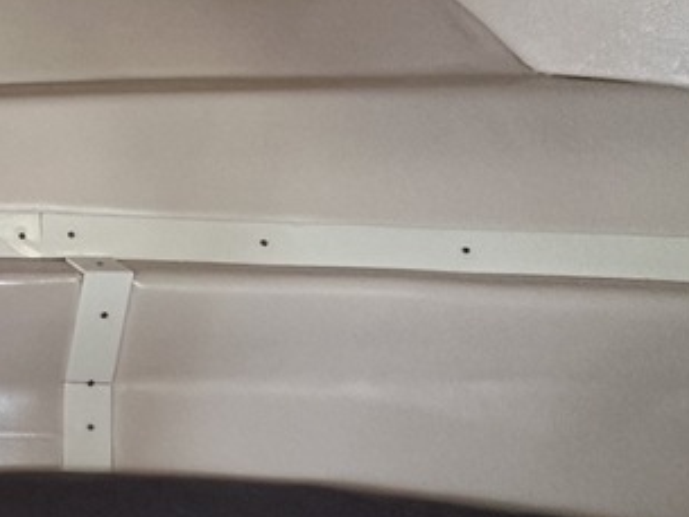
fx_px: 1095
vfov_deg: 26.6
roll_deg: -0.9
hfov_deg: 25.1
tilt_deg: -18.5
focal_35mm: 55
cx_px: -384
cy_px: 291
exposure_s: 1/60
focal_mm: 2.22
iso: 400
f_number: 2.2
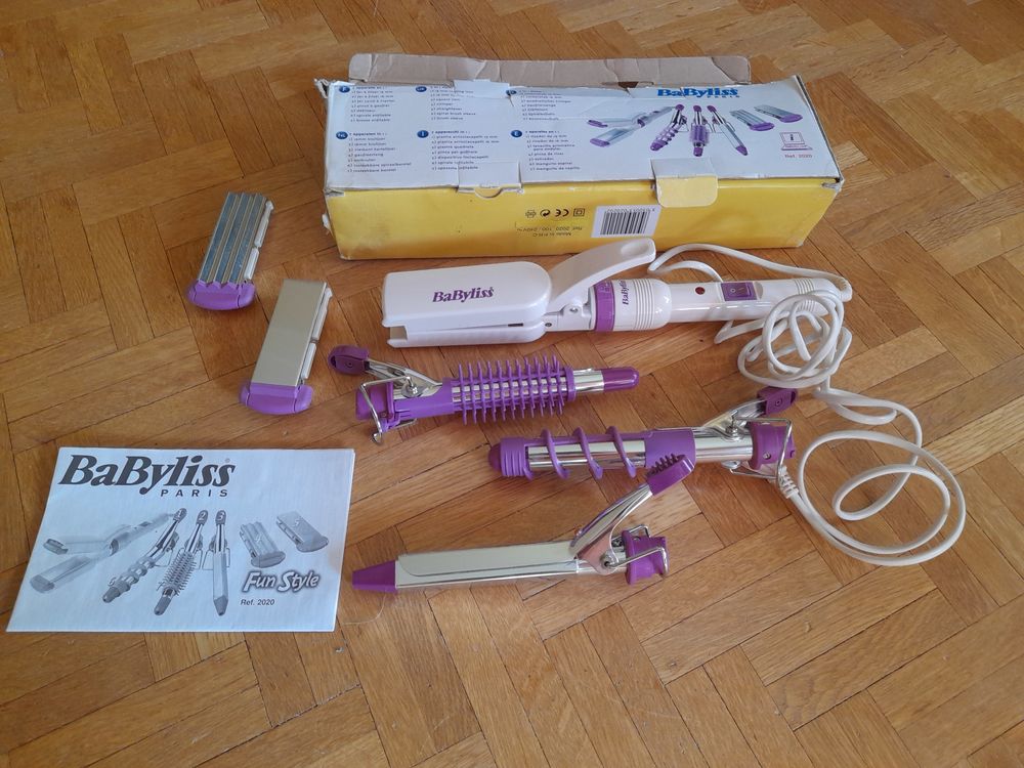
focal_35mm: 25
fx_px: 740
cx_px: 512
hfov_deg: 69.4
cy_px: 384
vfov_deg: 54.9
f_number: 2
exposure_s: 1/60
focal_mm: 4.6
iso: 250
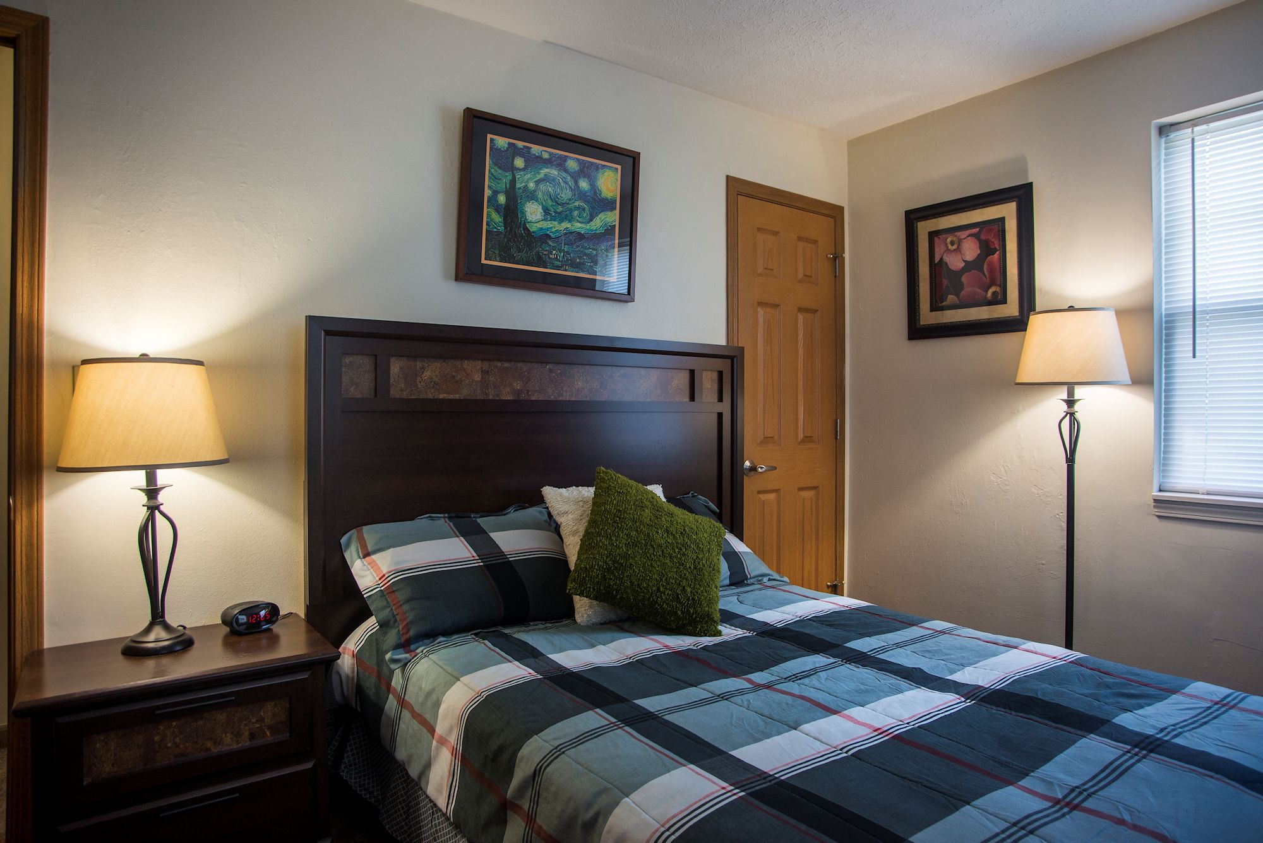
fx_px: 772
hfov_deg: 78.6
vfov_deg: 57.3
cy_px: 422
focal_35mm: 22
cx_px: 632
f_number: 9
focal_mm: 22
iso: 400
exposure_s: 1/10
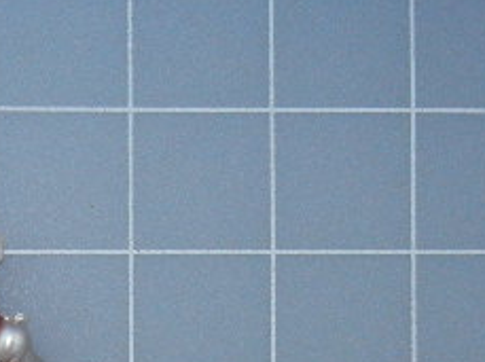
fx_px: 1175
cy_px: 356
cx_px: 40
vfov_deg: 17.2
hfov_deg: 22.7
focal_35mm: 84
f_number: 7
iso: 800
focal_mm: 5.4
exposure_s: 1/30
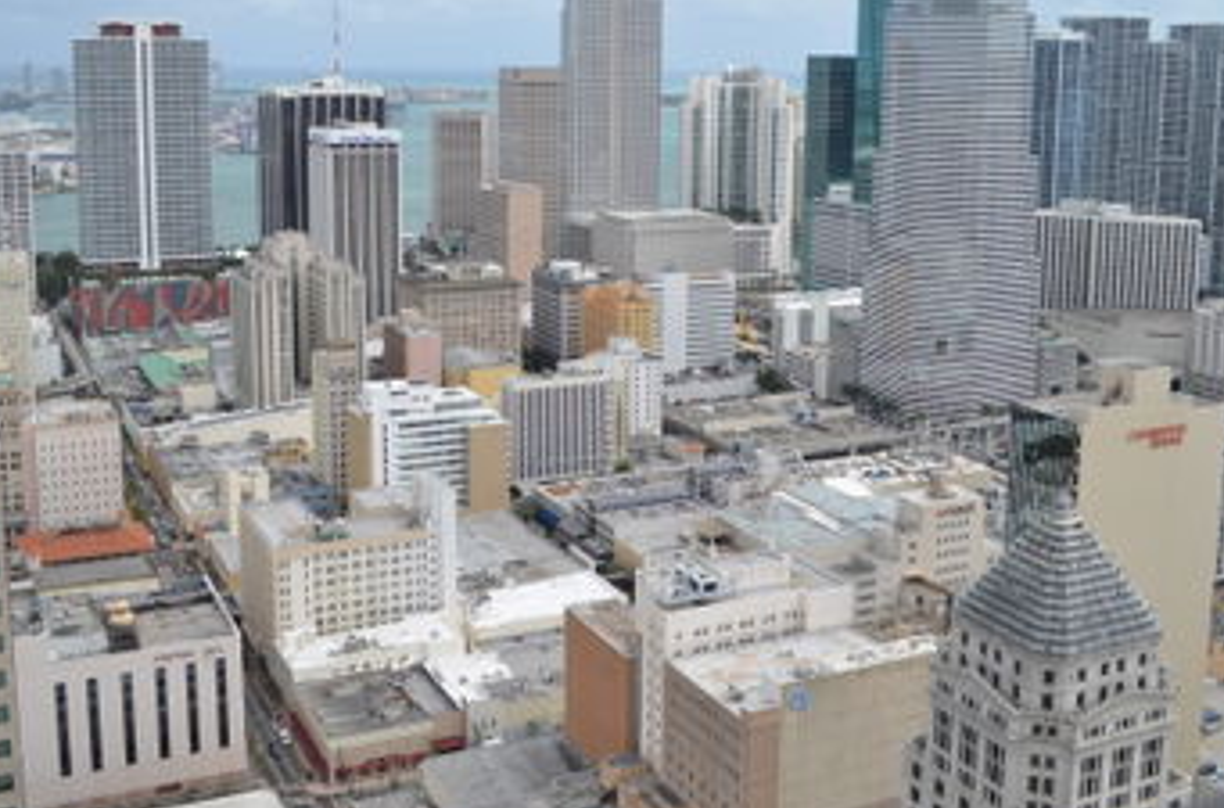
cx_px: 585
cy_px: 303
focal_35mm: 38
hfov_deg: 50.8
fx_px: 1288
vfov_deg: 34.6
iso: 100
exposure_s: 1/1600
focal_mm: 18
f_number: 3.5
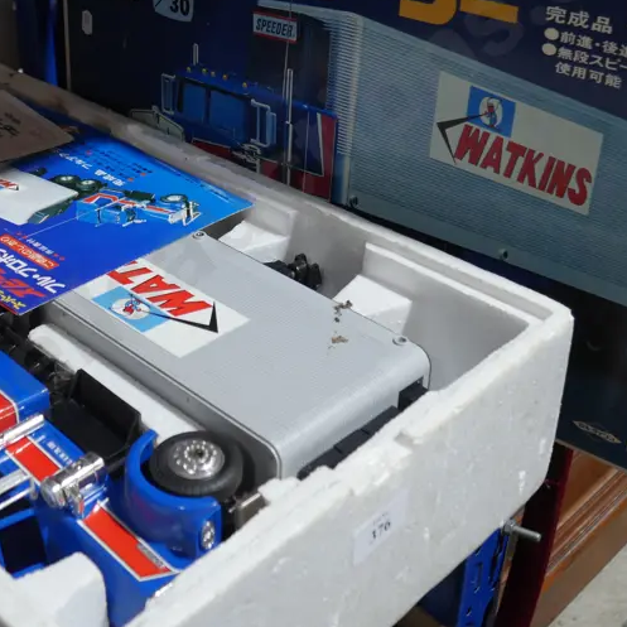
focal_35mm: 51
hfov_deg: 33.3
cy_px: 214
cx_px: 241
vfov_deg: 33.1
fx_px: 1045
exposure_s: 1/60
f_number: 3.5
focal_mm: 14
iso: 320
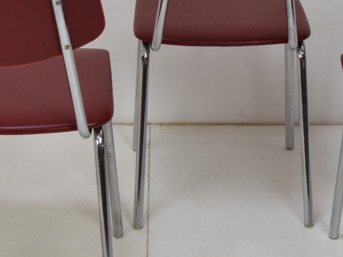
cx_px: 167
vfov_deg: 11.1
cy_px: 91
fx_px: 1322
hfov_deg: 14.8
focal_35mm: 133
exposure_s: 1/200
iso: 1600
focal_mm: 31
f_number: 7.1
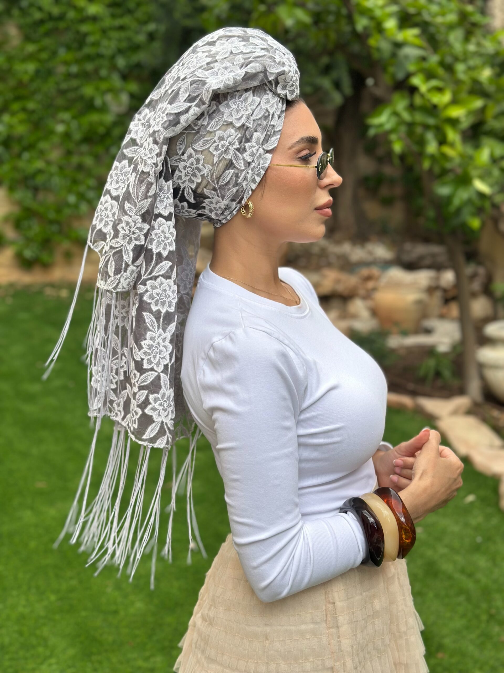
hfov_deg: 30.3
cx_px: 252
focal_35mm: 48
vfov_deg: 39.7
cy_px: 336
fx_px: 932
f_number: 1.78
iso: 80
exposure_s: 1/971
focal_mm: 6.86
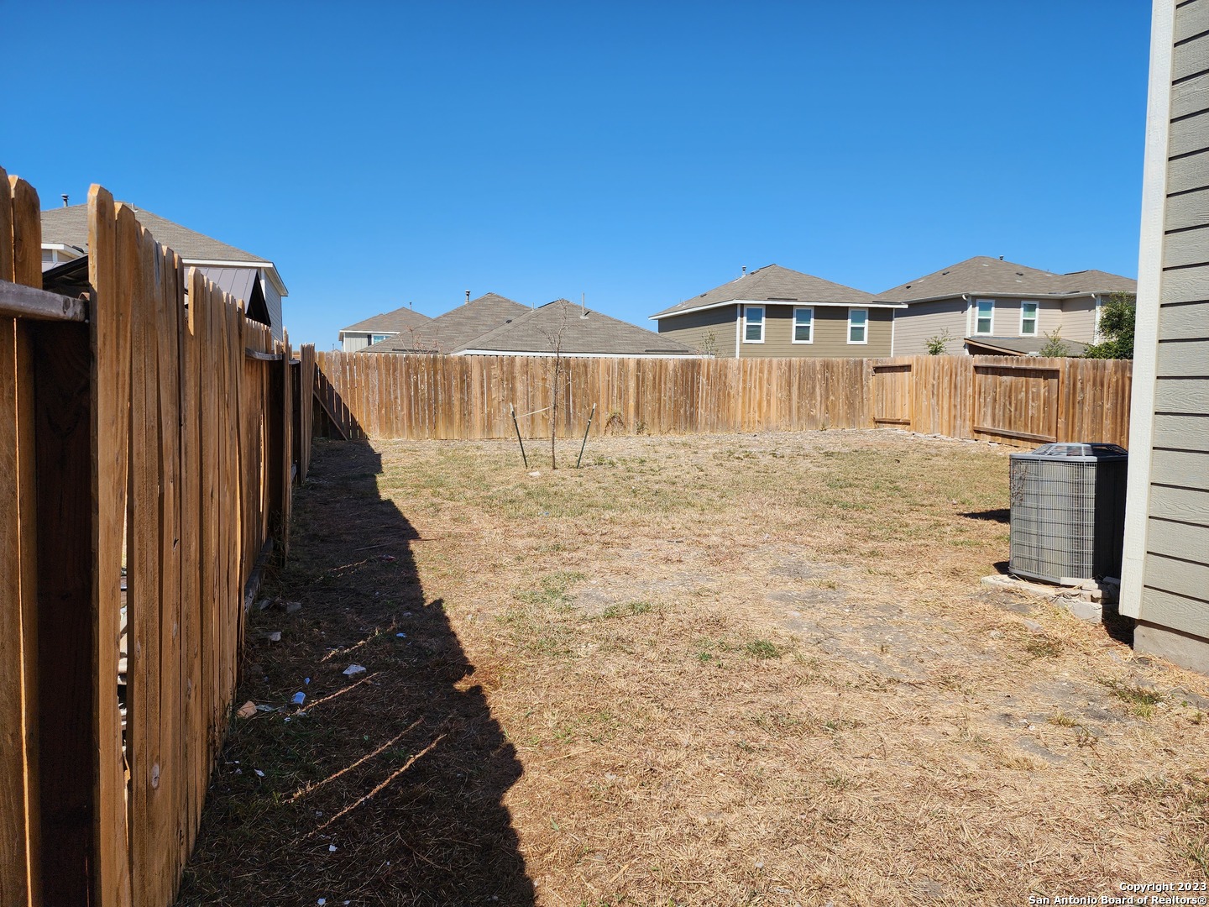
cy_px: 454
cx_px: 604
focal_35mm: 23
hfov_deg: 73.9
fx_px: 803
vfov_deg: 58.9
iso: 12
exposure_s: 1/1228
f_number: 1.8
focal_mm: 6.4
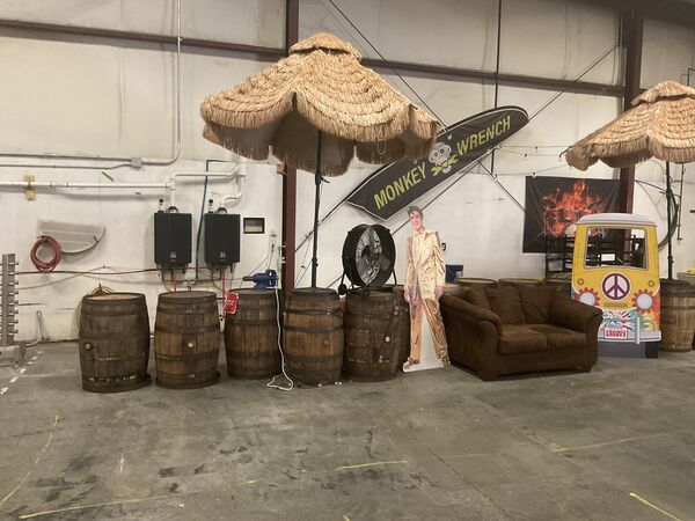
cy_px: 260
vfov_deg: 48.2
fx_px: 582
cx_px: 348
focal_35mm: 29
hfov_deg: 61.7
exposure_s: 1/60
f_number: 1.8
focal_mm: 3
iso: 250
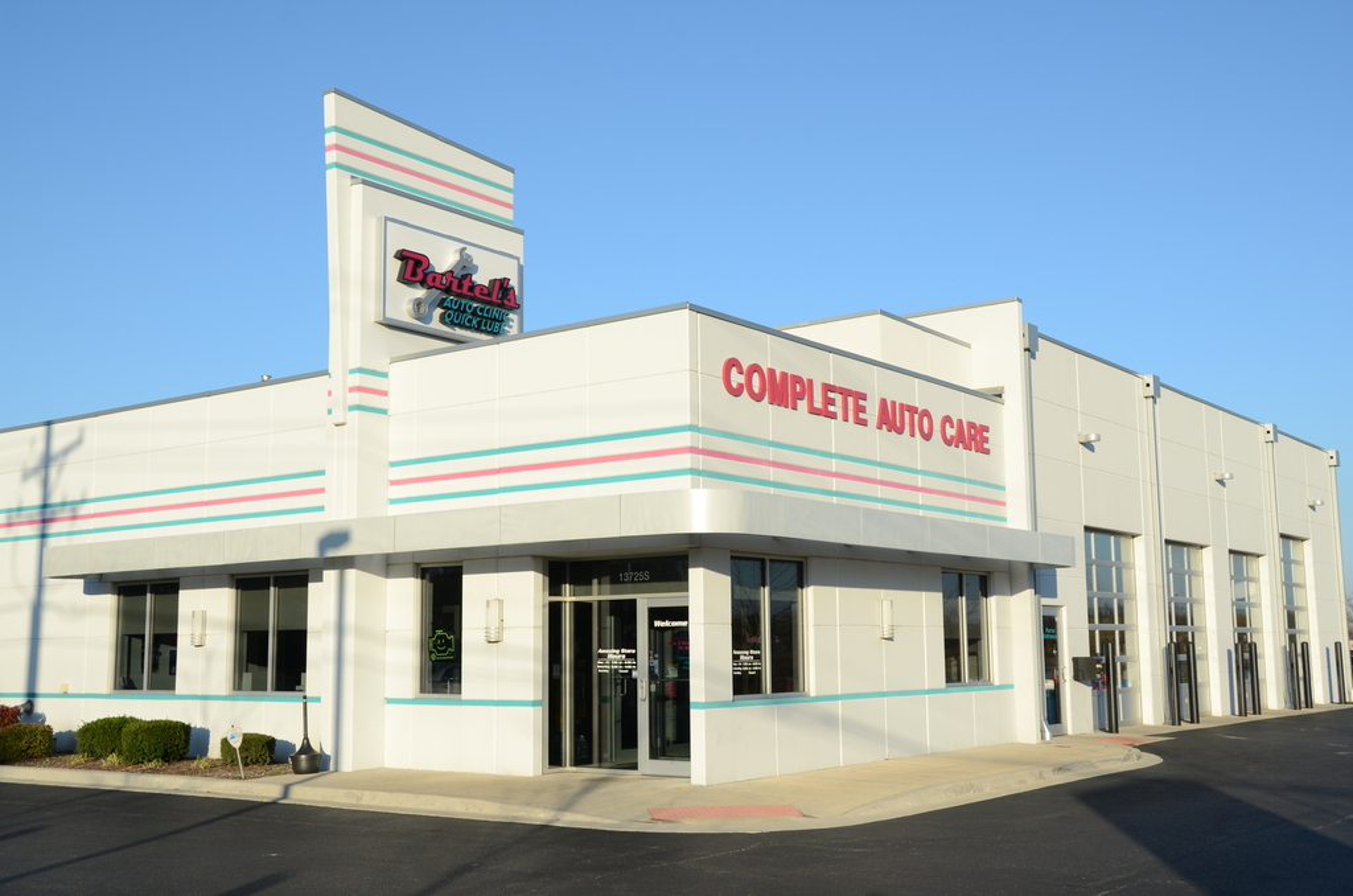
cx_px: 676
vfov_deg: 34.1
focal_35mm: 39
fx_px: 1463
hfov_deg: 49.6
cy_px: 448
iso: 100
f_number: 8
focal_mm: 26
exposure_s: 1/250
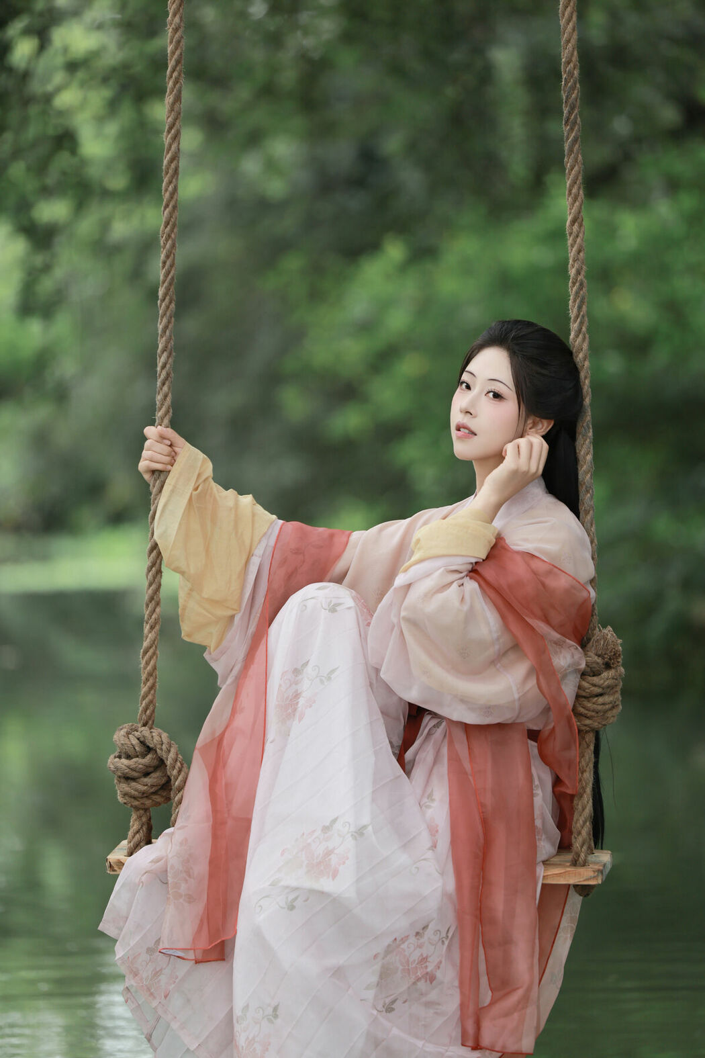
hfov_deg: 6.9
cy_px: 529
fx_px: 5845
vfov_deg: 10.3
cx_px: 352
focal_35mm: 199
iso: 250
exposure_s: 1/250
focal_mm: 200
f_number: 2.8
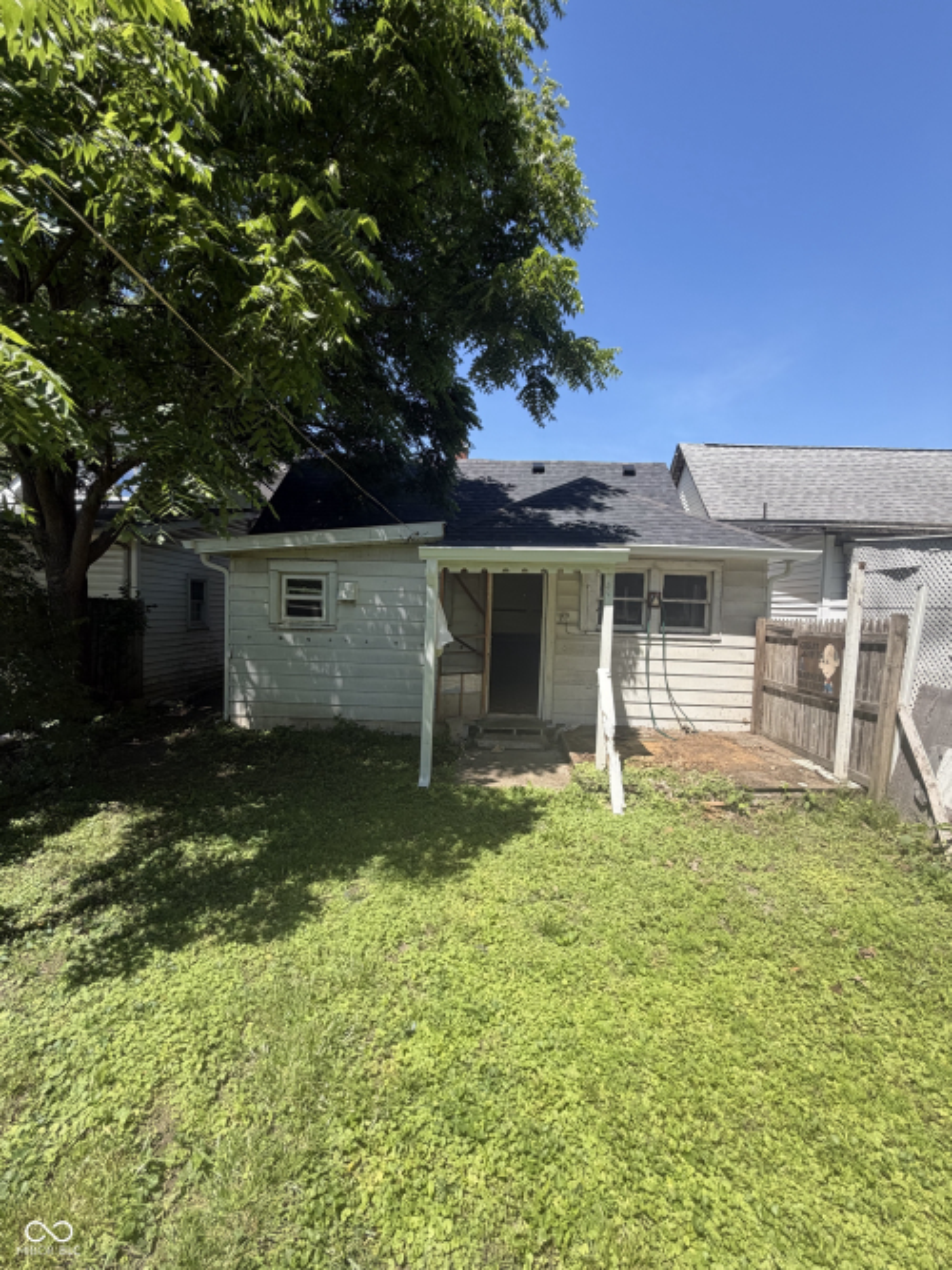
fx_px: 514
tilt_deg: -3.2
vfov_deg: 102.1
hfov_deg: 85.7
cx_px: 476
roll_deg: -1.5
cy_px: 635
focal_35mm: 14
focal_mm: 2.22
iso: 40
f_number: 2.2
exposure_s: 1/686
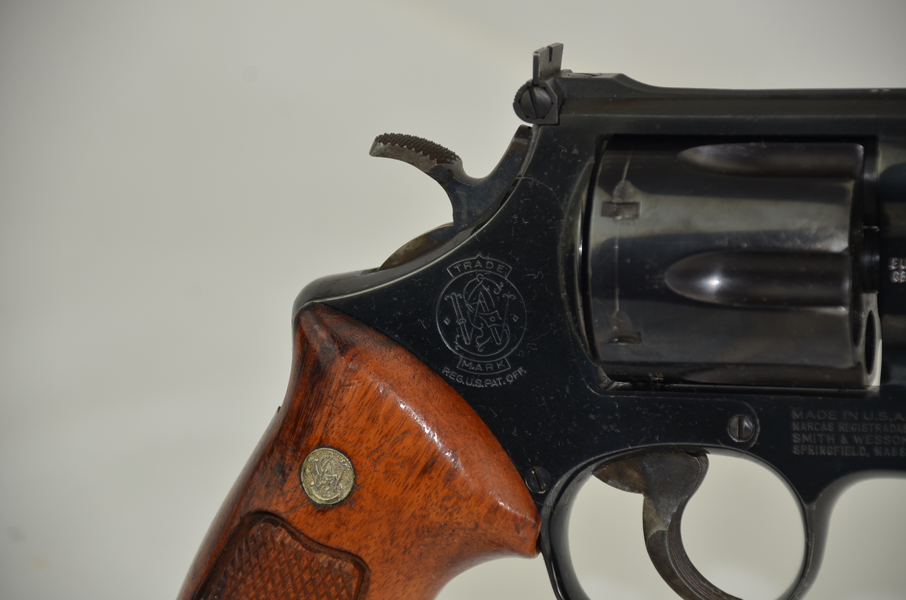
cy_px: 300
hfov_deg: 10.2
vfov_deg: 6.8
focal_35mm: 202
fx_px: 5086
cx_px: 453
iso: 200
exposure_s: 1/125
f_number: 5.6
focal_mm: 135
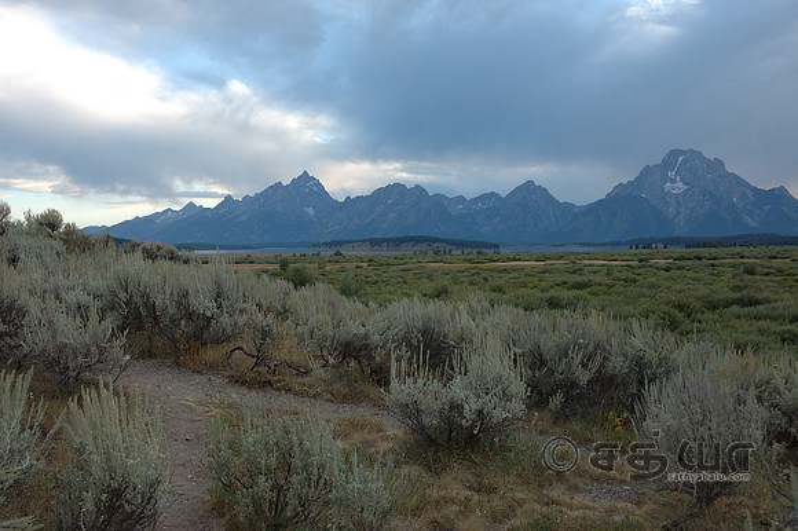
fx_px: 897
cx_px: 399
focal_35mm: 40
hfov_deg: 48.0
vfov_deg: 33.0
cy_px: 266
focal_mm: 27
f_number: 5.6
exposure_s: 1/125
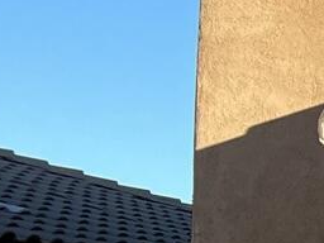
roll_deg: +0.1
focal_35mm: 208
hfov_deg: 7.3
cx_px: 1237
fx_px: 1947
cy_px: 320
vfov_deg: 7.1
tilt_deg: +2.8
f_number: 1.5
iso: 50
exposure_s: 1/1901
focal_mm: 5.7
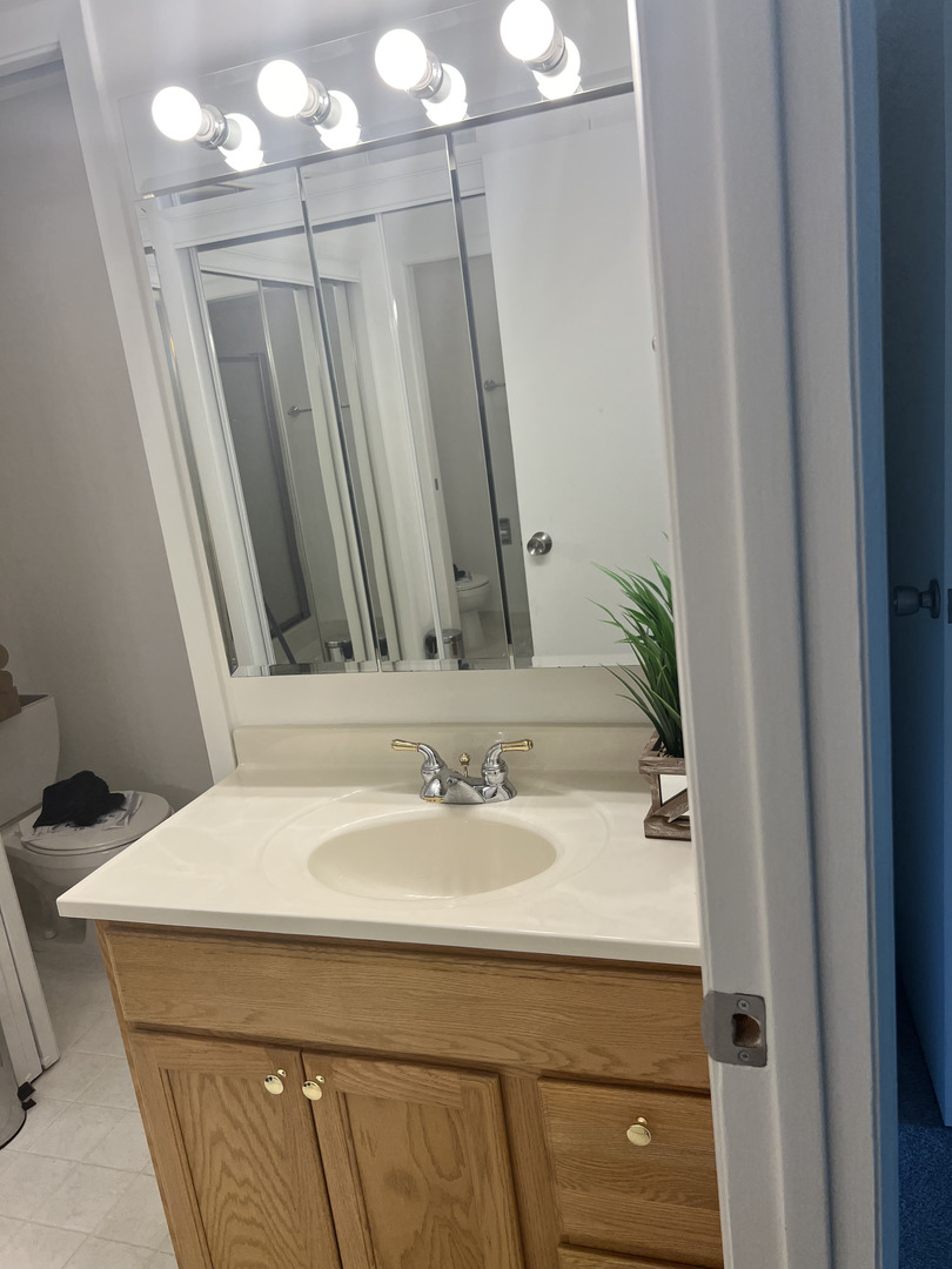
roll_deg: +7.8
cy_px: 634
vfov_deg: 67.3
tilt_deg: -12.2
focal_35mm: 26
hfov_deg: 53.1
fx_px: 953
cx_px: 476
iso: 50
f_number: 1.5
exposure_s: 1/120
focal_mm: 5.7
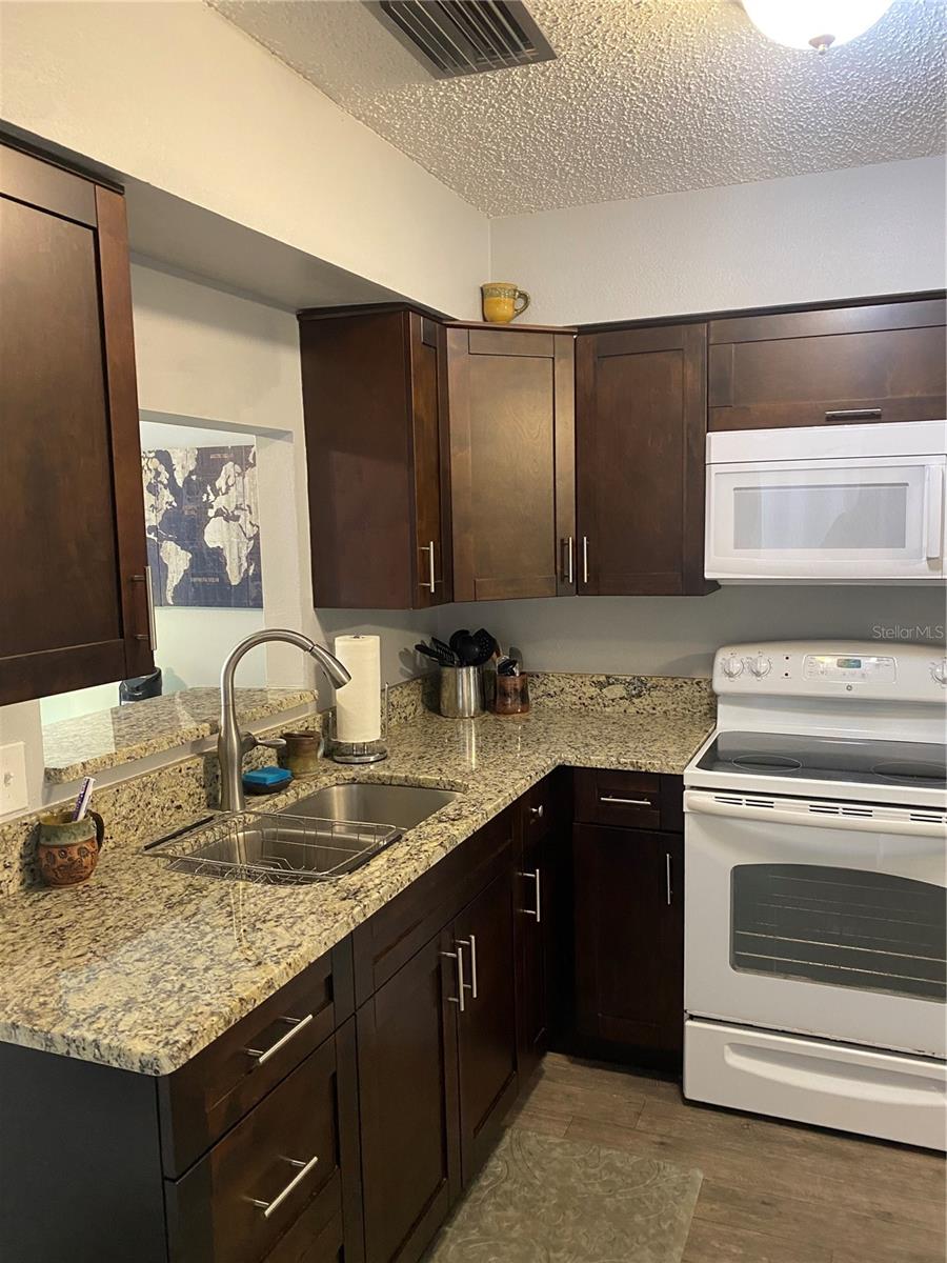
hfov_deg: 53.1
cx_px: 474
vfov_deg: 67.3
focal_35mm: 26
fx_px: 948
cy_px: 632
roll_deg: +0.3
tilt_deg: -5.0
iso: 320
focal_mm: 4.25
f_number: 1.8
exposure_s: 1/60
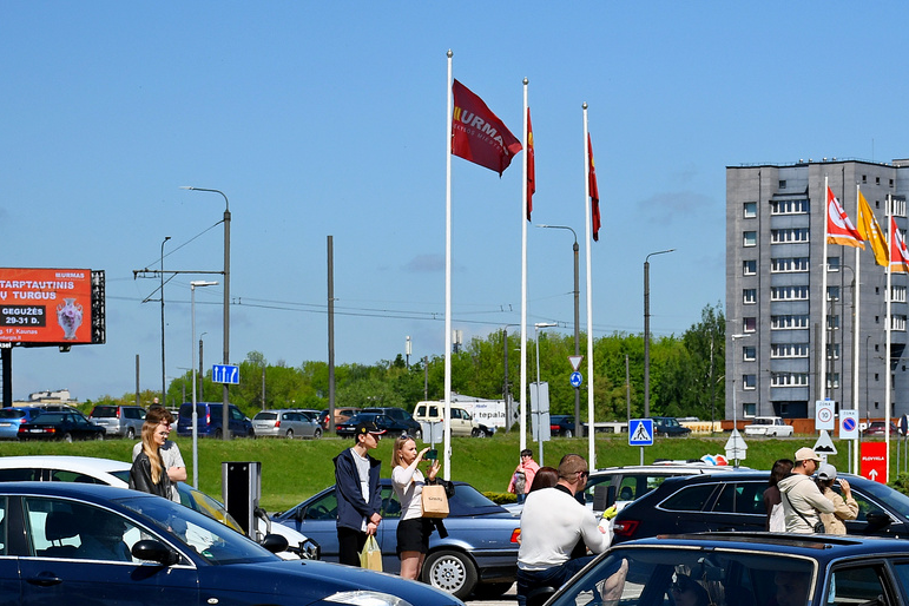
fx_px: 2853
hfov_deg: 18.0
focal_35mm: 113
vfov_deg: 12.1
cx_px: 677
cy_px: 464
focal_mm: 45
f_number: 6.3
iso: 200
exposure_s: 1/1600
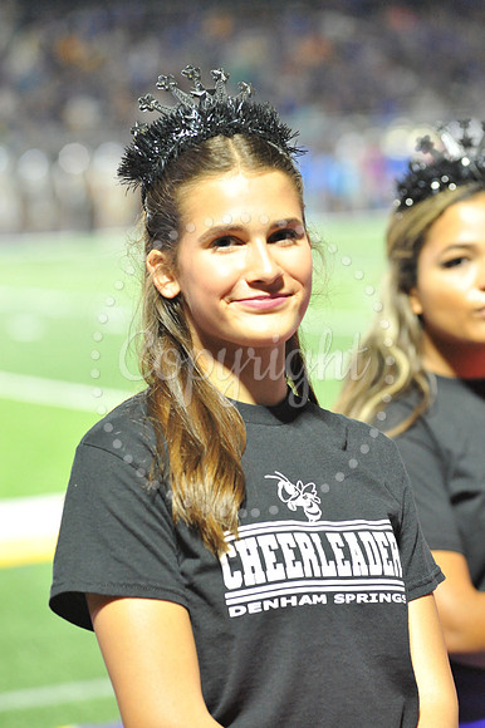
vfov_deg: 13.3
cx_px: 242
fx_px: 3136
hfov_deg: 8.8
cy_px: 364
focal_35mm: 155
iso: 5000
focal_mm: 155
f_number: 5.6
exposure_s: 1/125
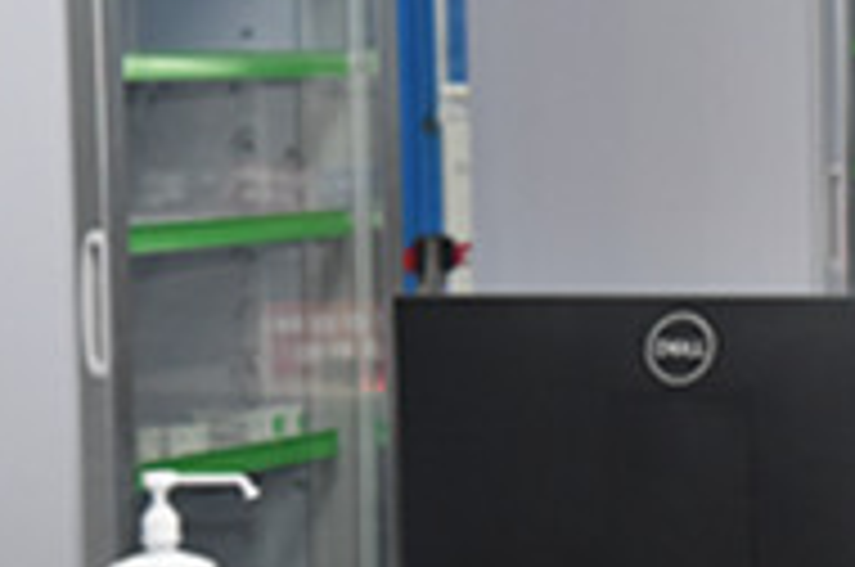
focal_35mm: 196
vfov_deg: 7.0
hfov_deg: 10.1
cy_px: 317
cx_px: 1328
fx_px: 4647
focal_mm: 62
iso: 3200
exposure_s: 1/160
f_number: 5.6
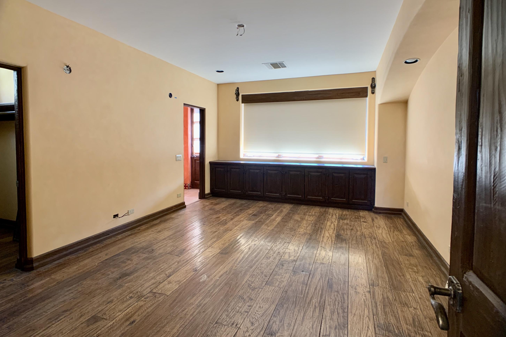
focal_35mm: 28
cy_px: 157
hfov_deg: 65.5
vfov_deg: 46.4
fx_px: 394
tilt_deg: -2.7
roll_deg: -1.0
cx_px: 248
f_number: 1.8
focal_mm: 4.25
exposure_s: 1/60
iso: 125
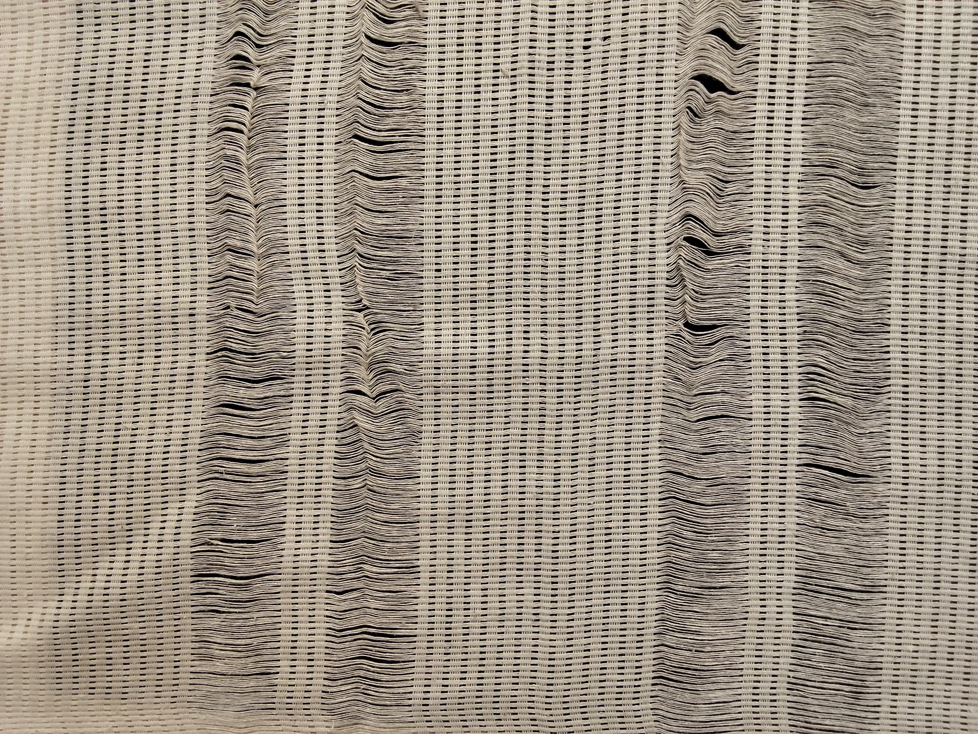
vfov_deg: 53.1
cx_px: 489
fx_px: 735
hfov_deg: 67.3
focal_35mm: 26
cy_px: 367
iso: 80
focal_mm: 2.78
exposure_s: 1/100
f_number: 2
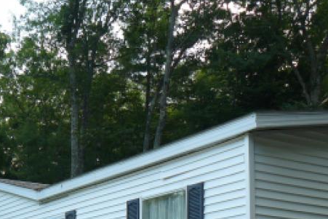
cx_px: 61
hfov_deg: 23.5
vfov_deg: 15.7
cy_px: 235
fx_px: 775
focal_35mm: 85
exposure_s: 1/100
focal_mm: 6
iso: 100
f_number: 3.2
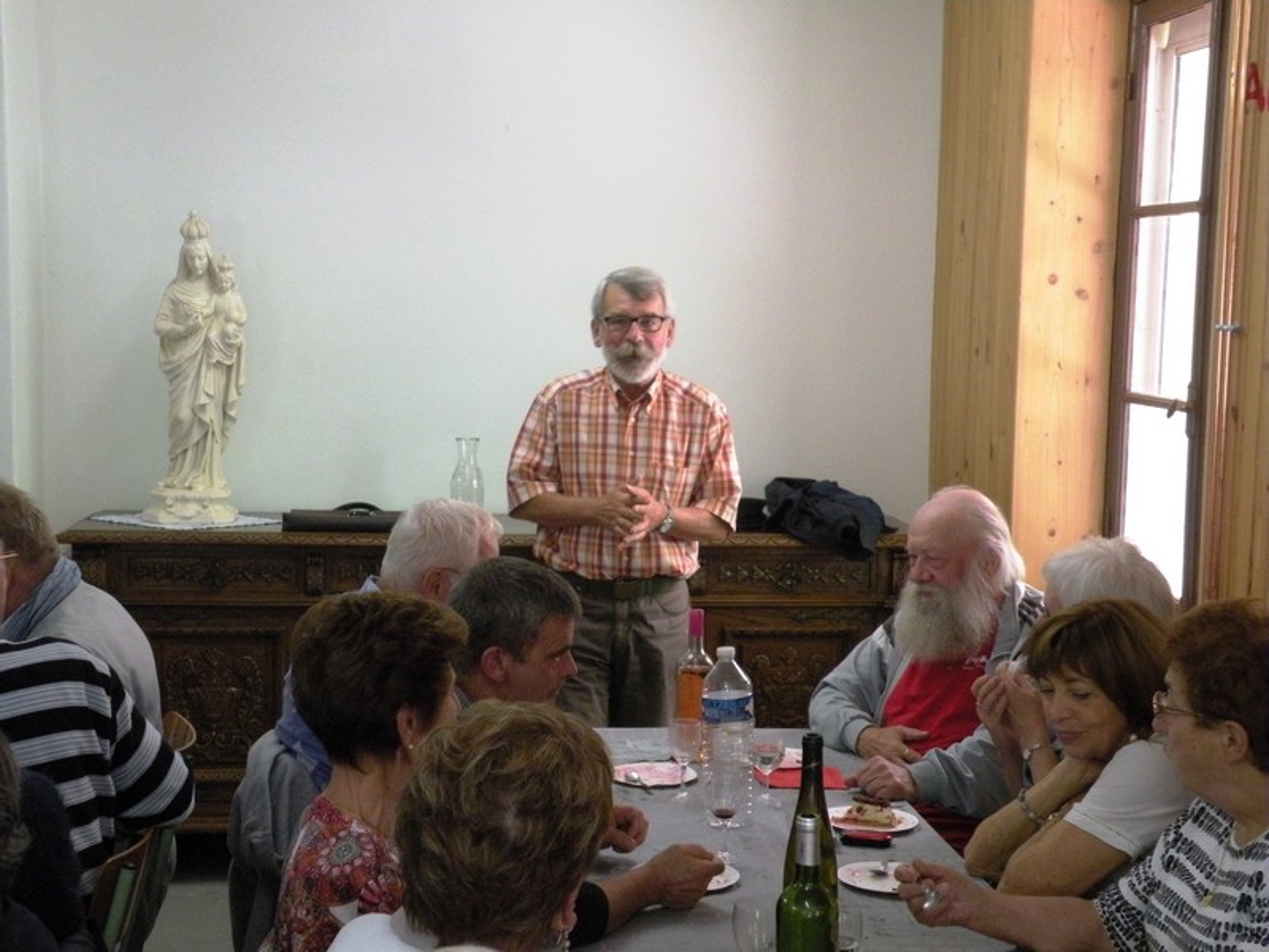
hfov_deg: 34.3
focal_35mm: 56
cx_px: 634
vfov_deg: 26.1
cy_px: 476
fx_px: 2053
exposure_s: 1/59.1
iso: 400
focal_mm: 9.8
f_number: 3.5
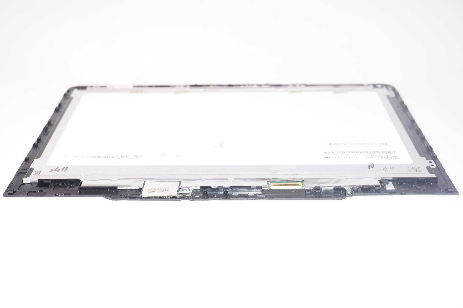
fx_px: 617
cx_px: 232
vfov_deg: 28.0
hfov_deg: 41.1
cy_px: 154
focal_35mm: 48
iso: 100
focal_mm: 32
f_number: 5.6
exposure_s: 1/60
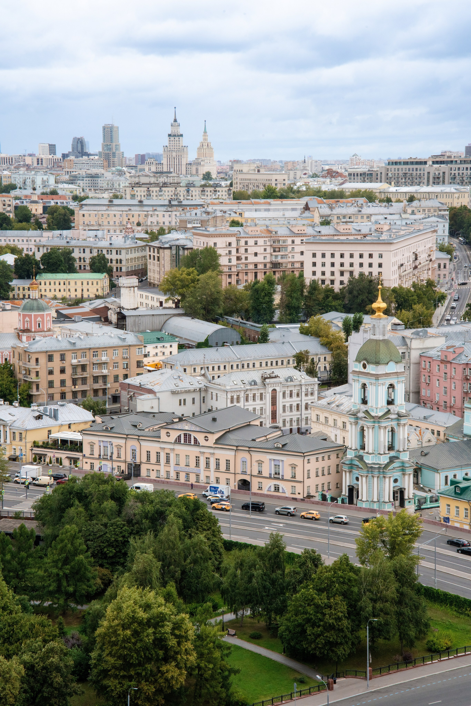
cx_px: 236
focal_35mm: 75
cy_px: 353
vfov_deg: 27.0
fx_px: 1472
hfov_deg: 18.2
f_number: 22
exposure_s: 1/160
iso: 1000
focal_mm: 75
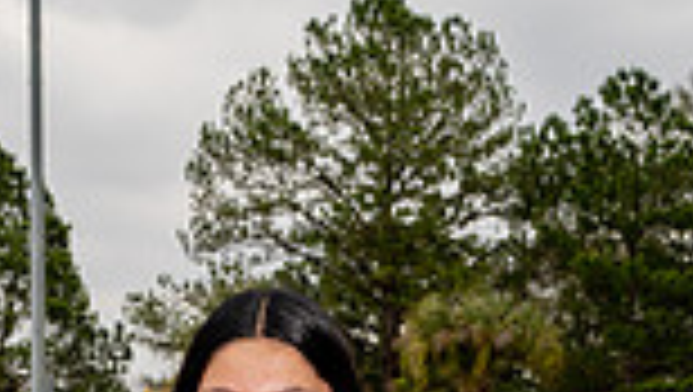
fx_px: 1968
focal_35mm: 107
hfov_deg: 19.9
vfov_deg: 9.8
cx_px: 274
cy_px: 991
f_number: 7.1
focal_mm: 35
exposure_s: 1/250
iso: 100
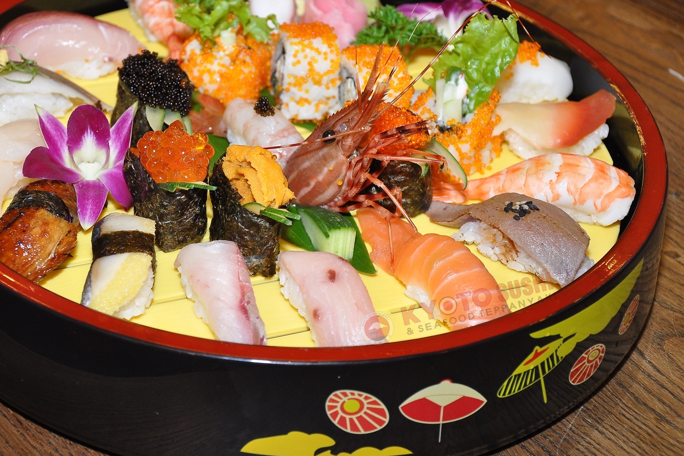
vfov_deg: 14.7
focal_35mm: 93
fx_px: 1767
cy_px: 198
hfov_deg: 21.9
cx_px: 270
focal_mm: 50
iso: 640
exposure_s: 1/60
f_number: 5.6
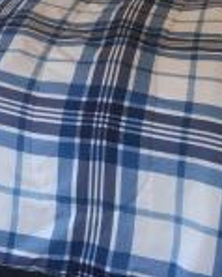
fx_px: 999
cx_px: 6
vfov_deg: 14.6
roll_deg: +1.7
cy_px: -148
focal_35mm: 122
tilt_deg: -9.1
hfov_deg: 12.5
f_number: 2.2
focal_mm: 4.15
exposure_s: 1/40
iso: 25
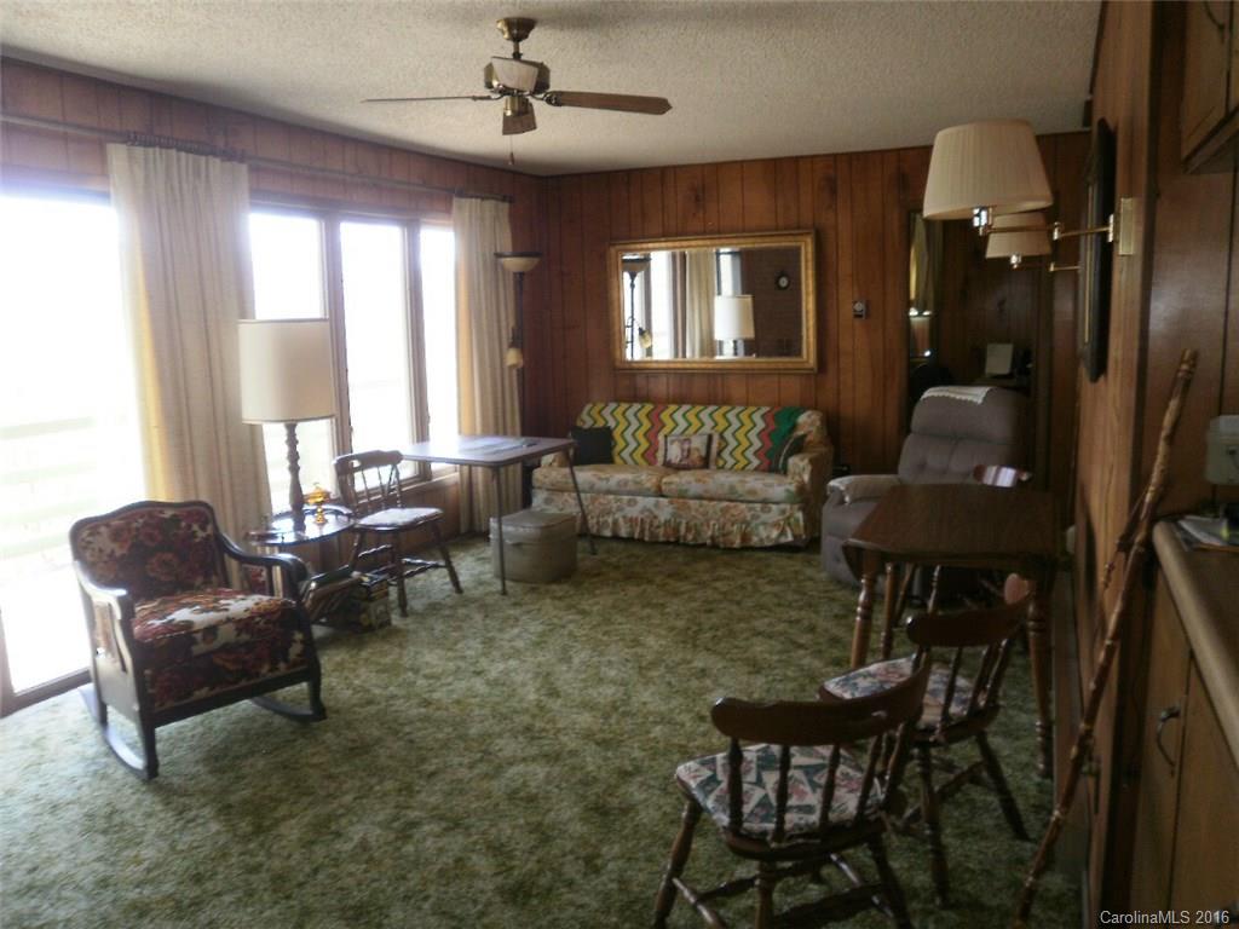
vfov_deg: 53.1
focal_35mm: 26
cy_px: 464
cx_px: 620
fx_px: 931
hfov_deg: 67.3
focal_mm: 4.65
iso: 100
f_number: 2.6
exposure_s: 1/40
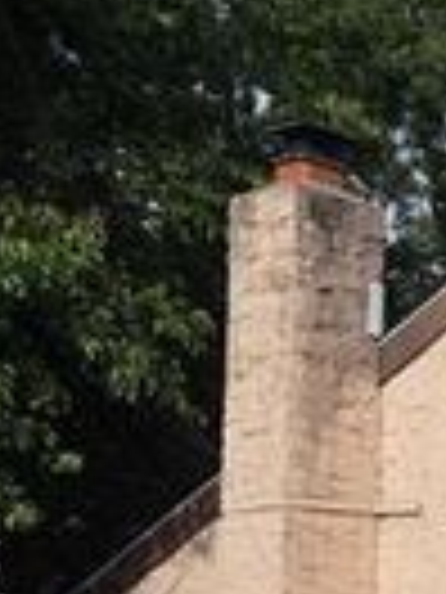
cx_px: 1104
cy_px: 709
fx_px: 1993
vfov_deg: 16.3
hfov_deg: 10.7
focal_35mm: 116
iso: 80
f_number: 1.8
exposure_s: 1/7891
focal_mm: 5.4
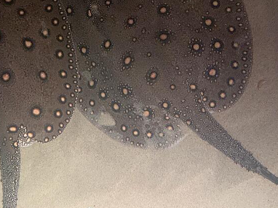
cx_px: 83
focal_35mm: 48
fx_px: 385
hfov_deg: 39.0
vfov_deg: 30.2
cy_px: 125
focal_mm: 4.25
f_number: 1.8
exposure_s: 1/30
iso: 500
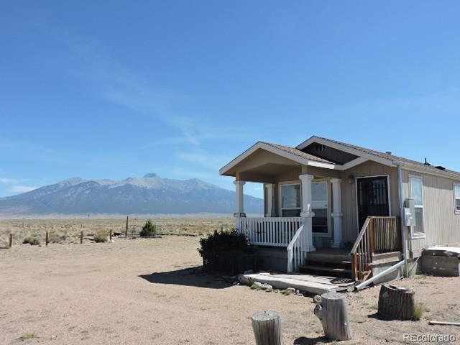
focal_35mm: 30
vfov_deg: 46.8
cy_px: 172
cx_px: 230
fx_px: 399
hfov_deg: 60.0
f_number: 3.1
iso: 100
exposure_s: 1/1250
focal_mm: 5.4
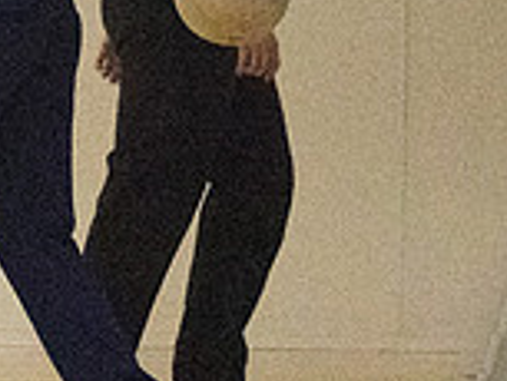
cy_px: 139
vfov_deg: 3.4
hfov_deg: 4.5
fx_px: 6391
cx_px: -172
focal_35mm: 436
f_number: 4.5
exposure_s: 1/1250
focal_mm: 80
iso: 10000
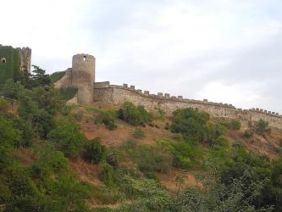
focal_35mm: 43
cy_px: 144
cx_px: 154
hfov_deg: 43.8
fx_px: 350
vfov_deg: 33.3
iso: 100
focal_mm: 6
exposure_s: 1/200
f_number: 2.8
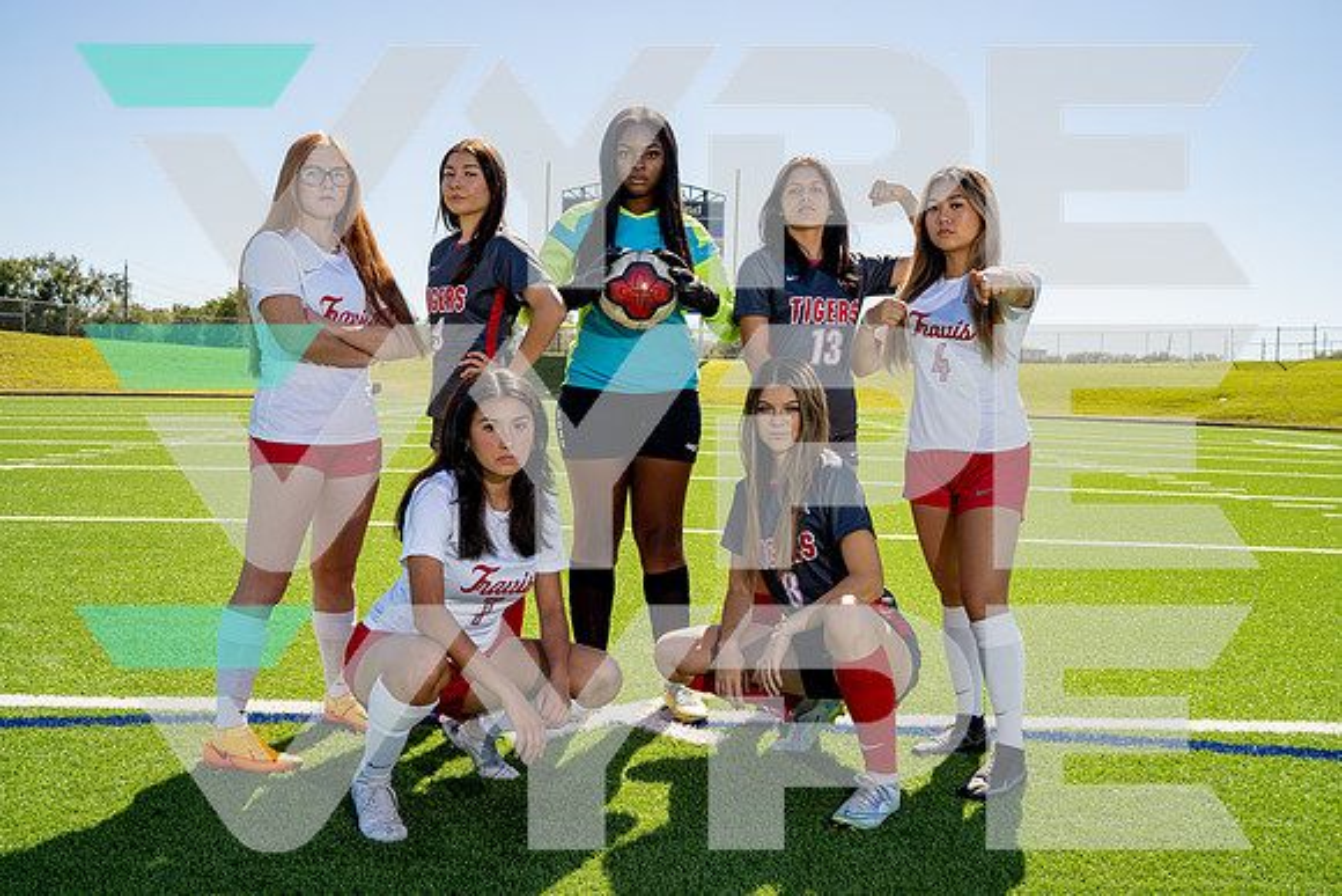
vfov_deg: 37.9
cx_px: 671
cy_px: 448
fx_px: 1305
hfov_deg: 54.4
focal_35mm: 35
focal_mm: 35
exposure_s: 1/200
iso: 100
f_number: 6.3
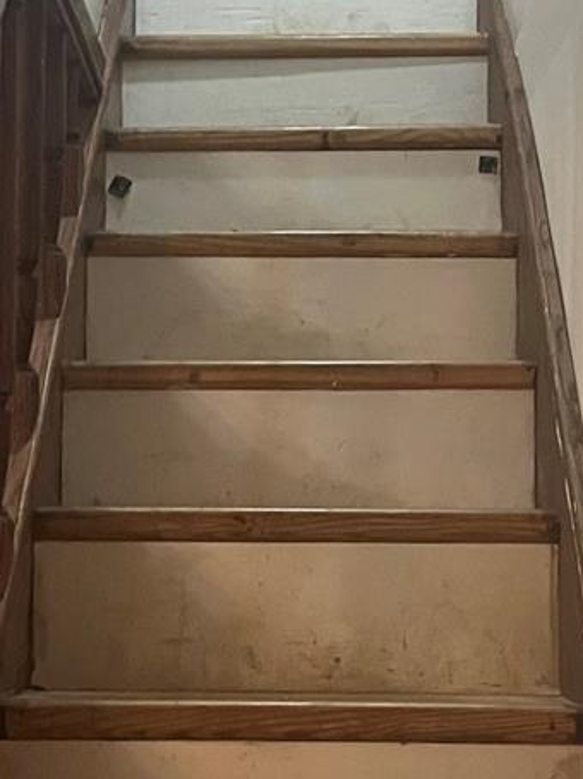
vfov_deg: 22.3
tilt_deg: +8.1
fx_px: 1978
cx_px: 302
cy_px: 396
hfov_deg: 16.8
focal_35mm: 88
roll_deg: +1.3
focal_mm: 5.1
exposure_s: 1/40
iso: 400
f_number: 1.6
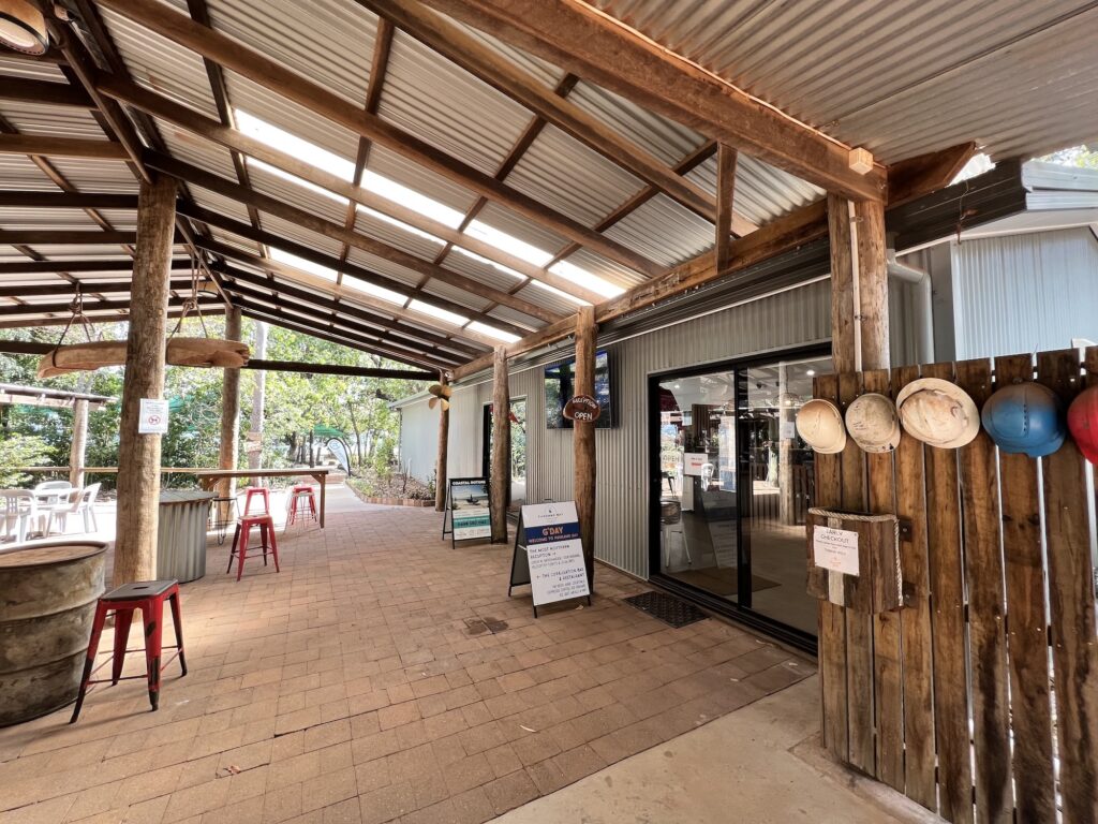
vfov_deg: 89.9
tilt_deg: +2.8
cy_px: 412
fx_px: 412
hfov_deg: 106.2
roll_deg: -0.2
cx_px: 549
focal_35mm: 13
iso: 50
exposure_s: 1/99
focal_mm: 1.57
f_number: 1.8
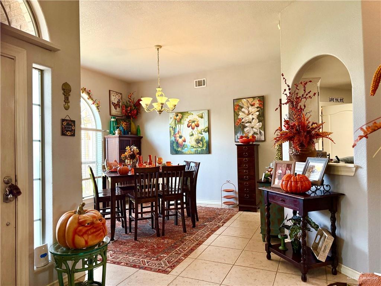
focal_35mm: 24
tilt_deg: +1.1
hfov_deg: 71.6
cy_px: 143
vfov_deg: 56.8
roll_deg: +1.4
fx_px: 264
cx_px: 190
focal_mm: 6.76
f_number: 1.78
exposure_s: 1/120
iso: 250
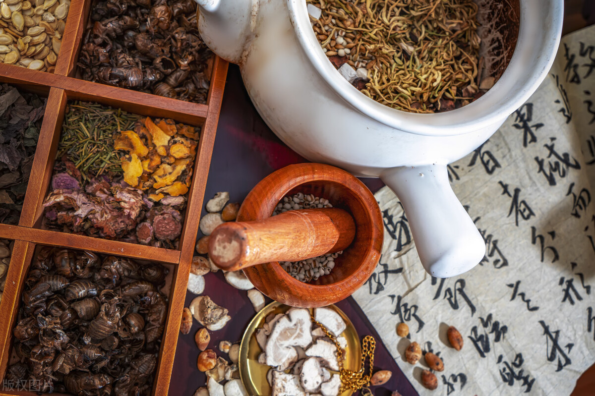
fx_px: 677
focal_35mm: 41
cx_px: 298
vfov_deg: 32.6
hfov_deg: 47.4
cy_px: 198
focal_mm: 41
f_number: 8
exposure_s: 1/125
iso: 200
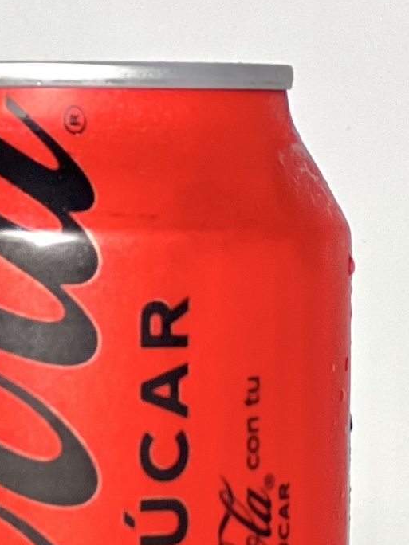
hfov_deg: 6.6
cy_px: 660
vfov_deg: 8.7
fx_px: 3545
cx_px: 57
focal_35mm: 225
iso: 80
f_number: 2.8
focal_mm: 9
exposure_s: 1/120
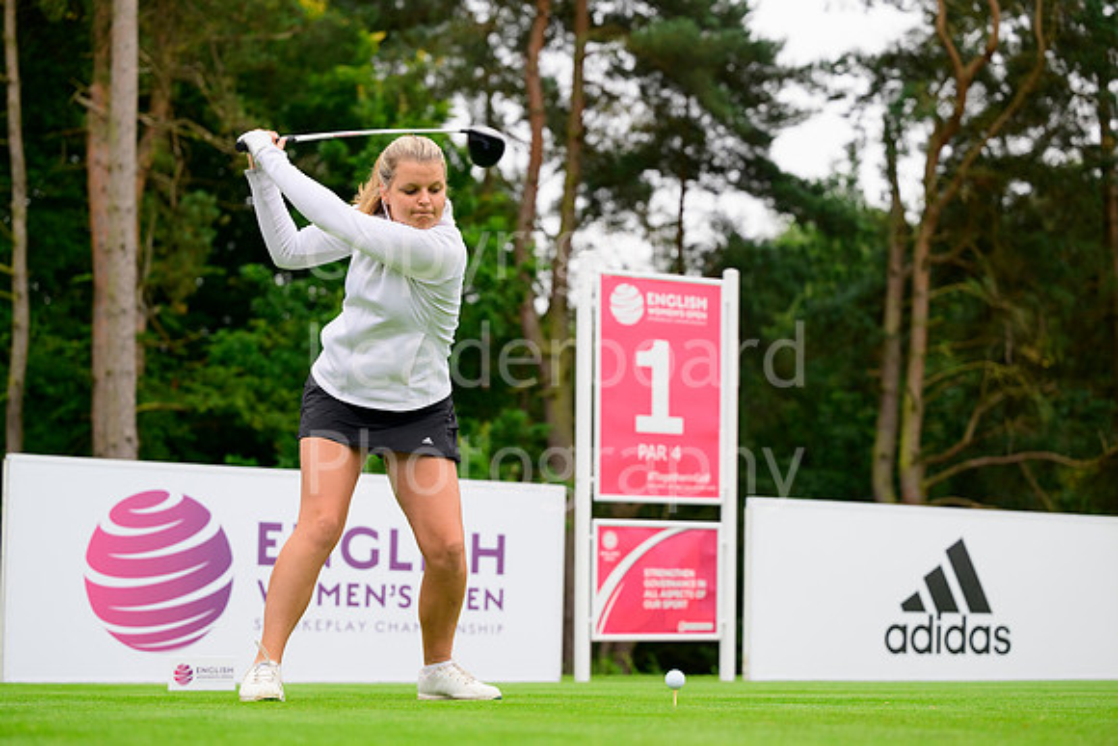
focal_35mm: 73
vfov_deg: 18.7
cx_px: 559
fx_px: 2267
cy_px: 373
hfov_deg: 27.7
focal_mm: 73
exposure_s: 1/640
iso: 1000
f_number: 3.2
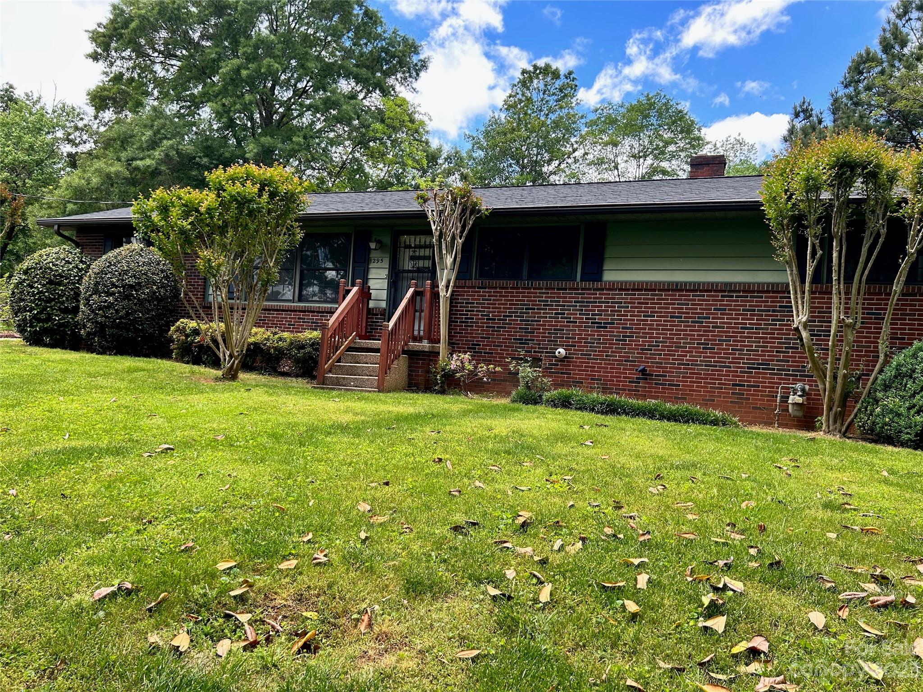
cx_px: 462
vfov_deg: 53.1
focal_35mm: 26
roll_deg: -2.8
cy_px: 346
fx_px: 693
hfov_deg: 67.3
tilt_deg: +1.7
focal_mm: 5.7
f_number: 1.5
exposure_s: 1/658
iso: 50
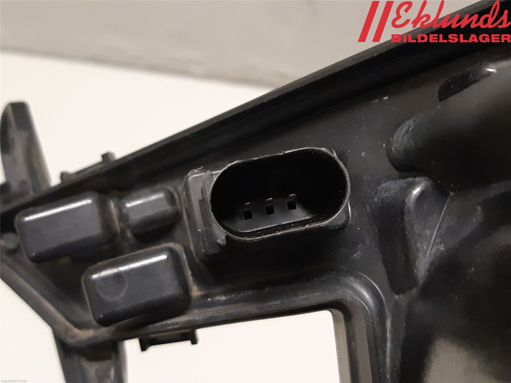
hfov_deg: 67.3
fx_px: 384
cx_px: 256
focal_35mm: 26
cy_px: 192
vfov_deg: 53.1
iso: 320
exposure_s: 1/50
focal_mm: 3.93
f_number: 1.7
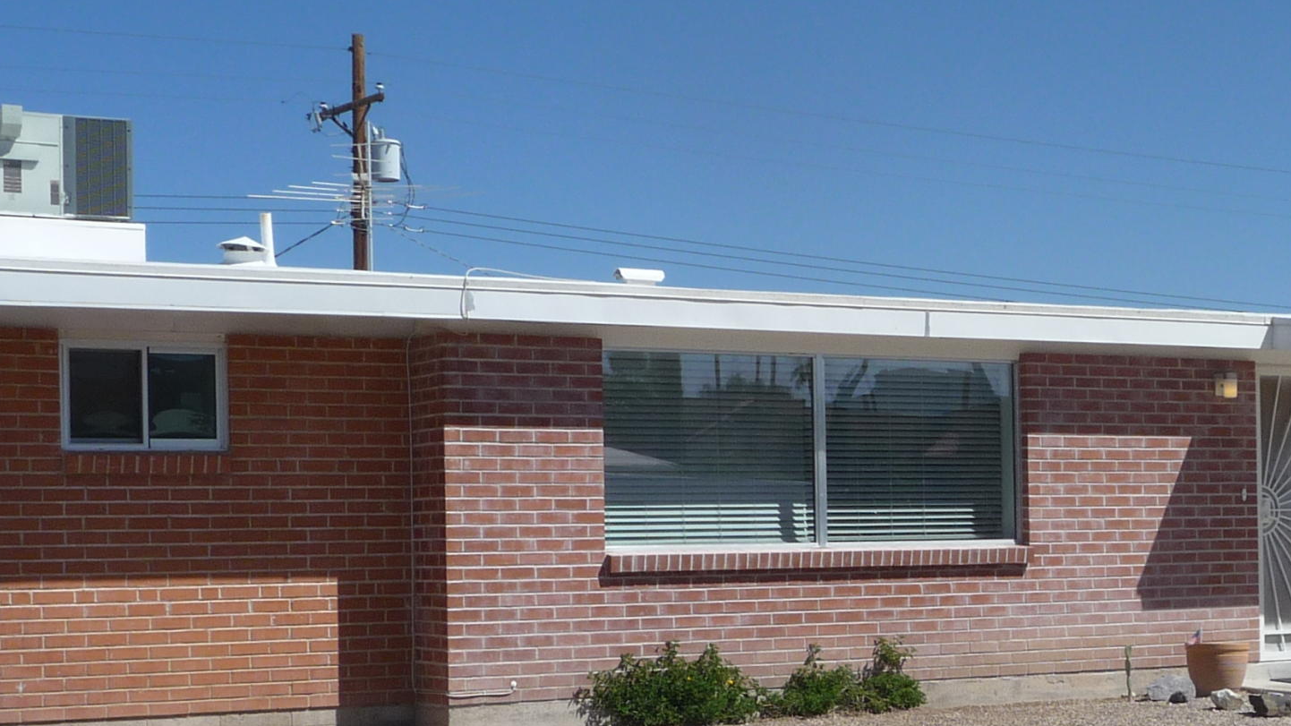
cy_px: 518
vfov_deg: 17.7
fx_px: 2328
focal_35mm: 68
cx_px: 899
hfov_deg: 30.7
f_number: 8
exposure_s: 1/400
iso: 100
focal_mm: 5
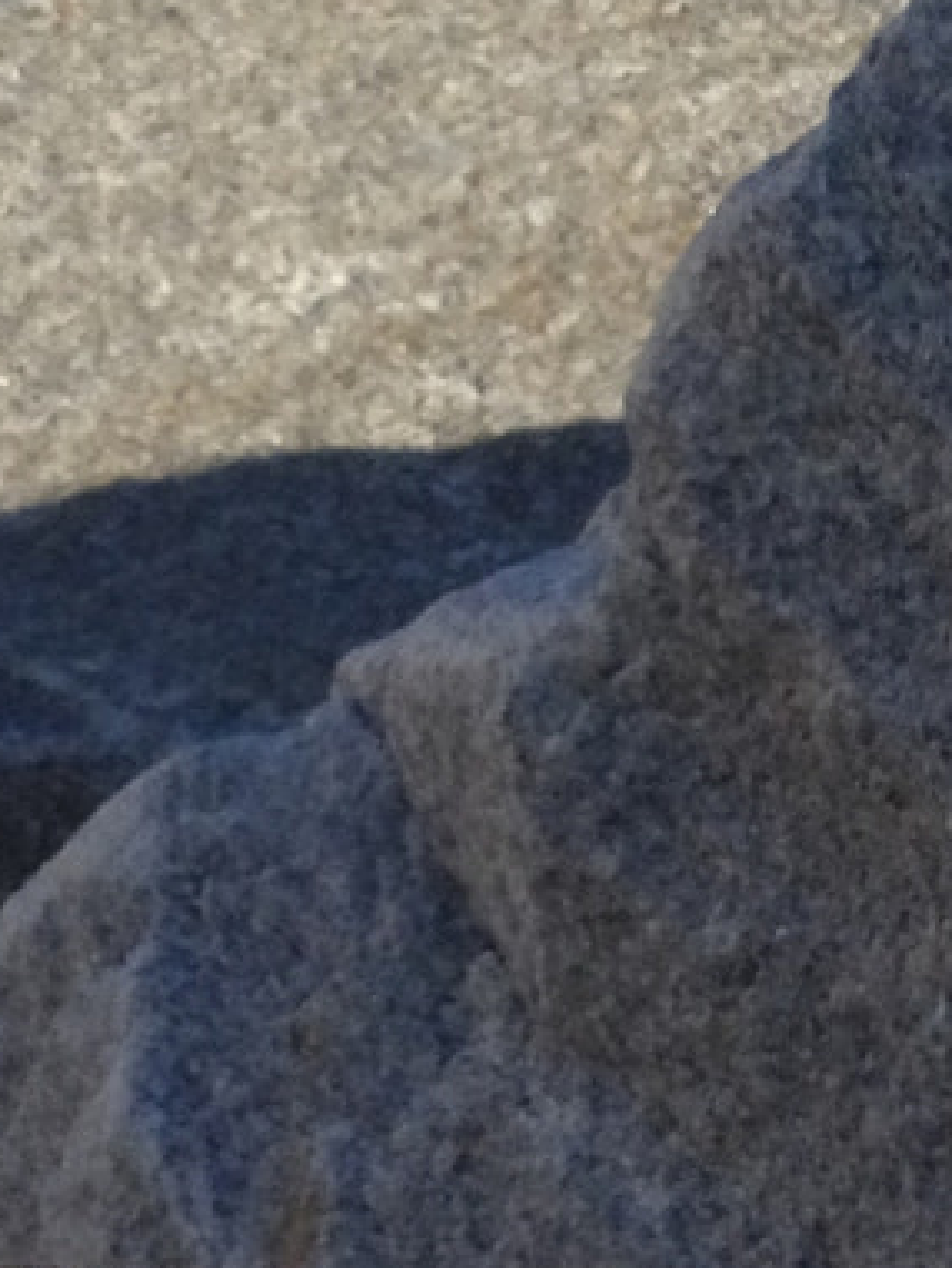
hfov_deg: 2.6
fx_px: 21366
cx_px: 376
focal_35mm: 583
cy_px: 572
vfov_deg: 3.4
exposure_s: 1/500
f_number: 5.6
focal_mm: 23.73
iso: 160
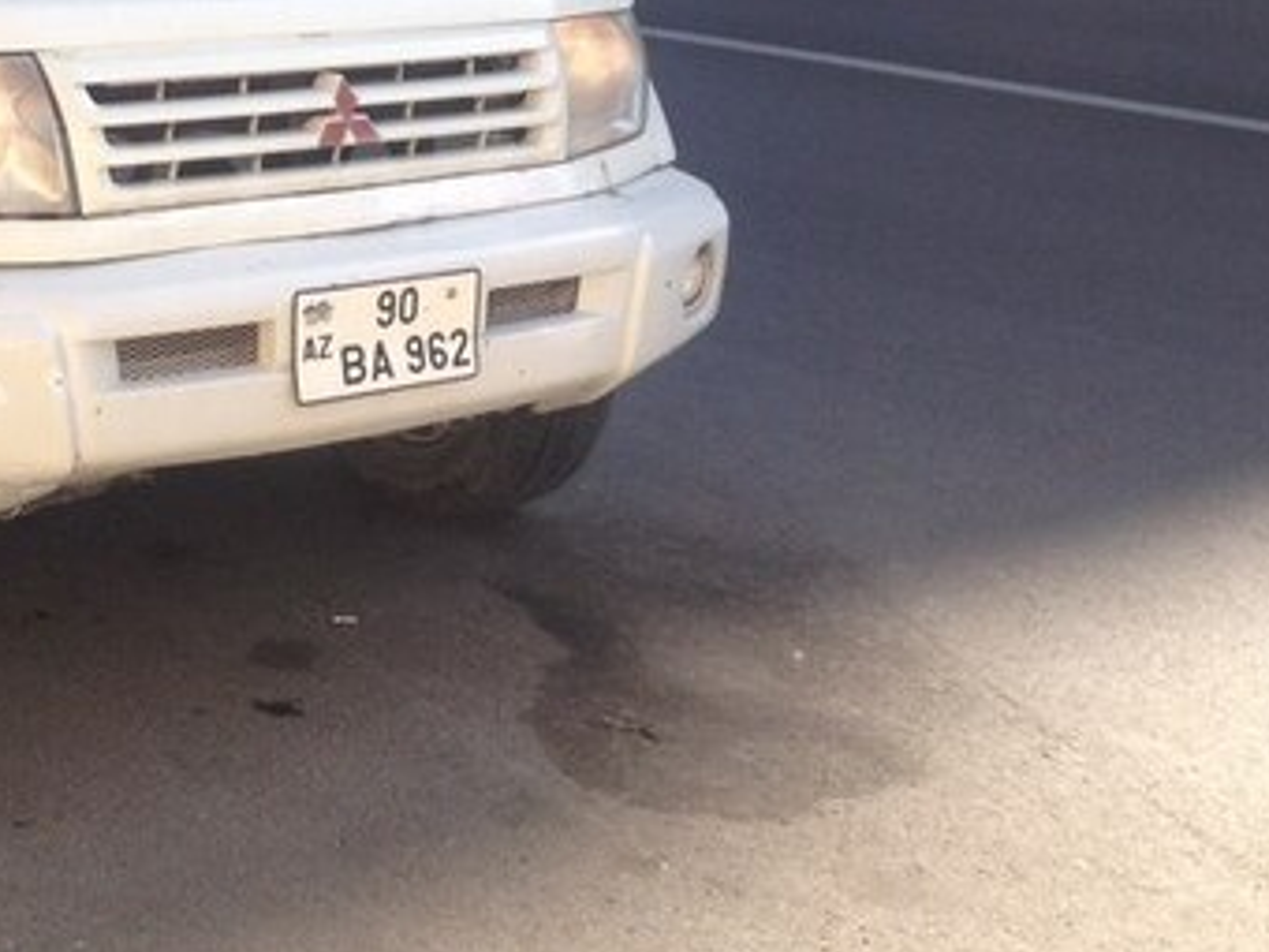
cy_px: 189
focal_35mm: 68
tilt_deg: -13.0
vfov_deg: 21.3
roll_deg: -1.5
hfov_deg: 27.6
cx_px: 134
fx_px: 2493
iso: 50
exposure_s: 1/493
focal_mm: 4.28
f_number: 2.4
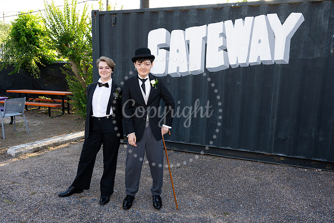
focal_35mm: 27
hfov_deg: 67.4
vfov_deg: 48.0
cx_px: 167
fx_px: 251
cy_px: 112
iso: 320
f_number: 5.6
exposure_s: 1/200
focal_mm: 27
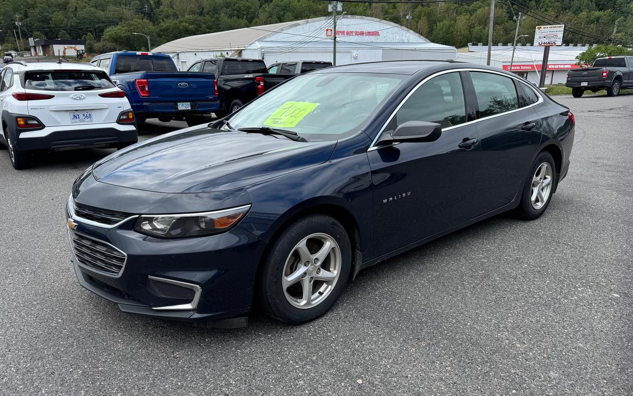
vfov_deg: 47.5
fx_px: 449
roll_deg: +0.7
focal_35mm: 26
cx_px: 317
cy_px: 228
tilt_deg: -20.6
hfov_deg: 70.4
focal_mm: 6.76
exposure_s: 1/1456
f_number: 1.78
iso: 80
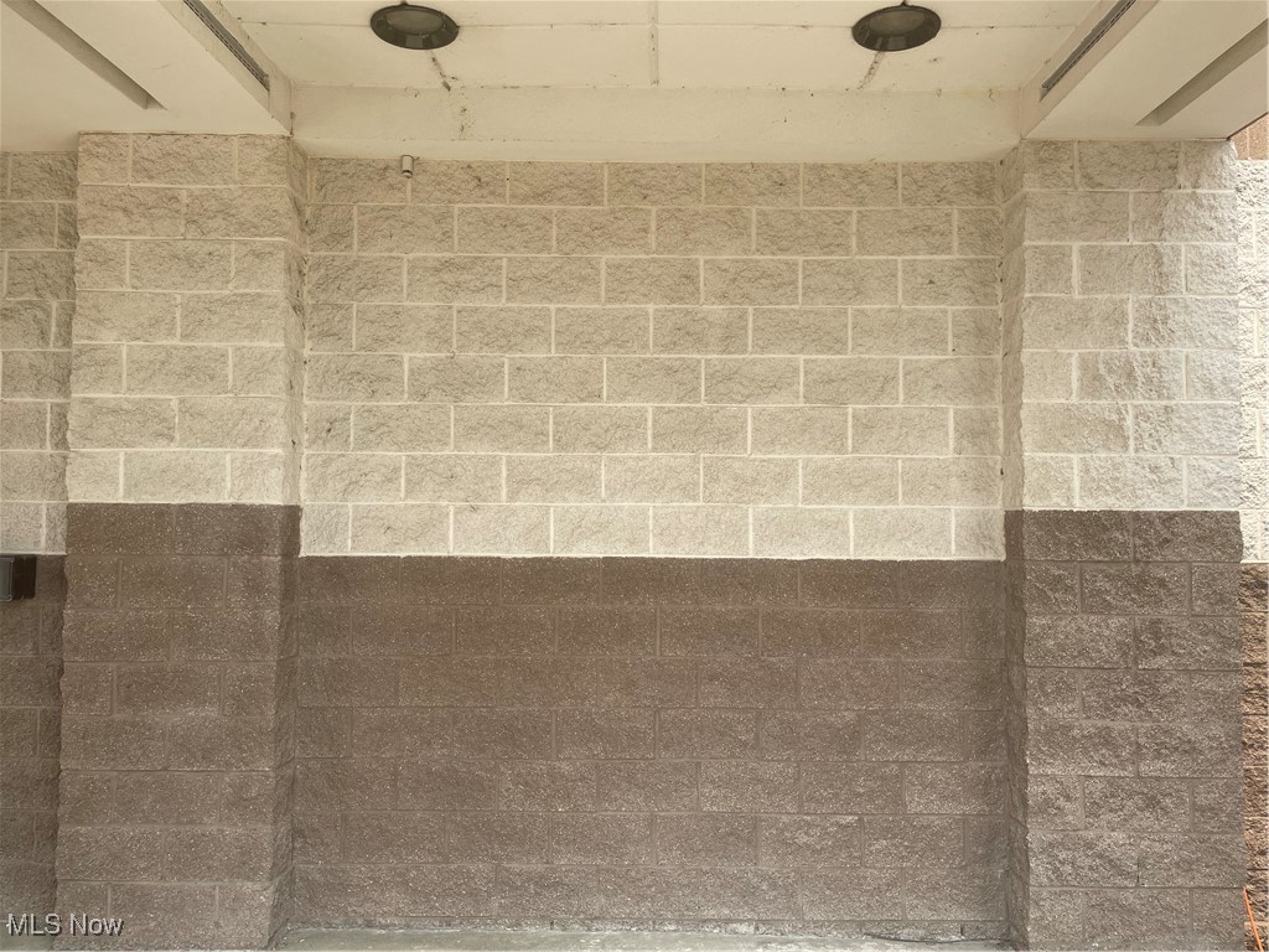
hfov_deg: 67.3
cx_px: 634
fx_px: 953
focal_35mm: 26
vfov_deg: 53.1
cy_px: 476
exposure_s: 1/1553
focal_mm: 4.2
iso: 32
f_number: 1.6
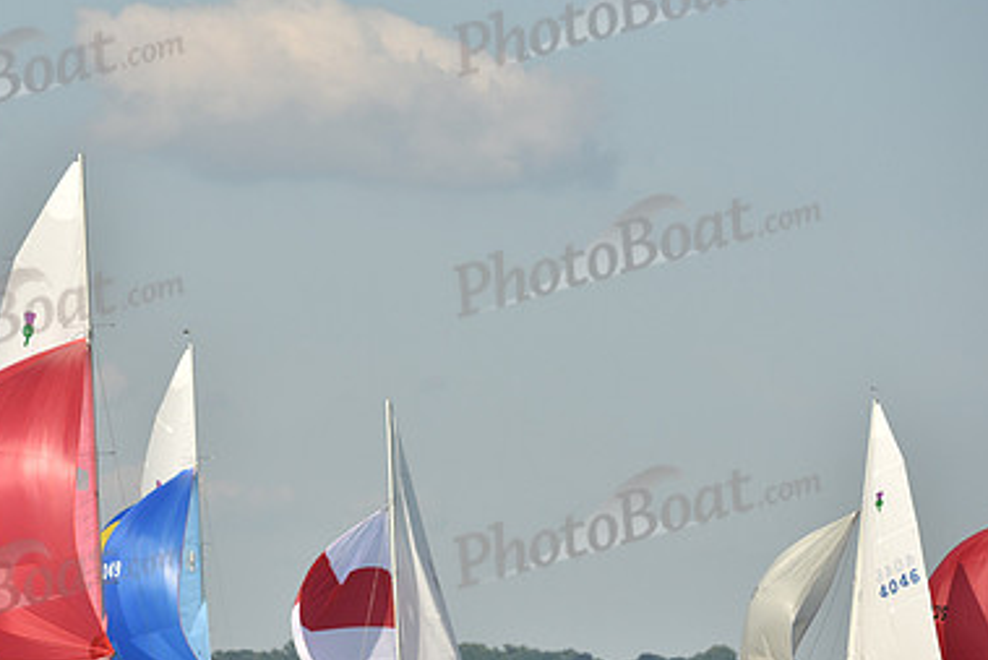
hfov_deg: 5.6
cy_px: 421
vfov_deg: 3.7
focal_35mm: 367
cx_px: 321
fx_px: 10075
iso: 250
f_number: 5.6
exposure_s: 1/2000
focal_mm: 240
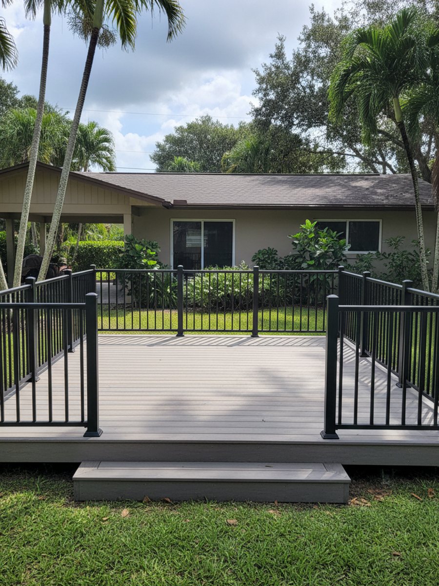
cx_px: 220
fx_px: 389
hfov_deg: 58.9
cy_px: 293
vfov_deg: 73.9
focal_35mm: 23
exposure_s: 1/806
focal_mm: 6.4
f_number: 1.8
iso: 631
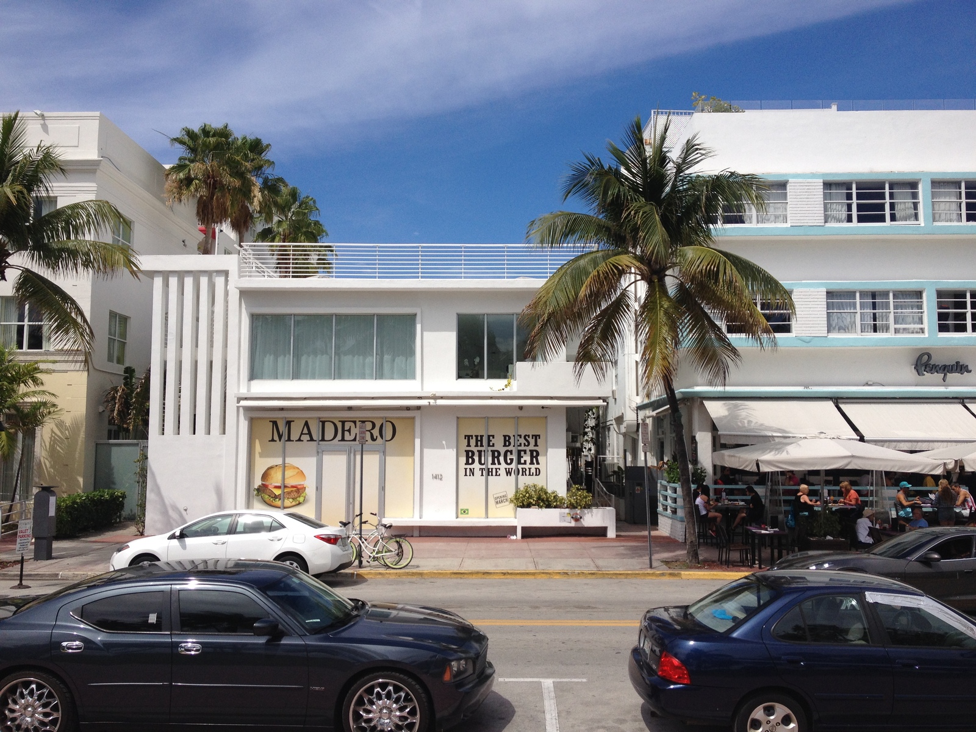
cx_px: 488
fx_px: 987
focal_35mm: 35
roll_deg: +0.8
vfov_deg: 40.7
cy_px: 366
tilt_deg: +2.8
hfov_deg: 52.6
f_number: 2.4
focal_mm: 4.28
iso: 50
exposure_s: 1/2762
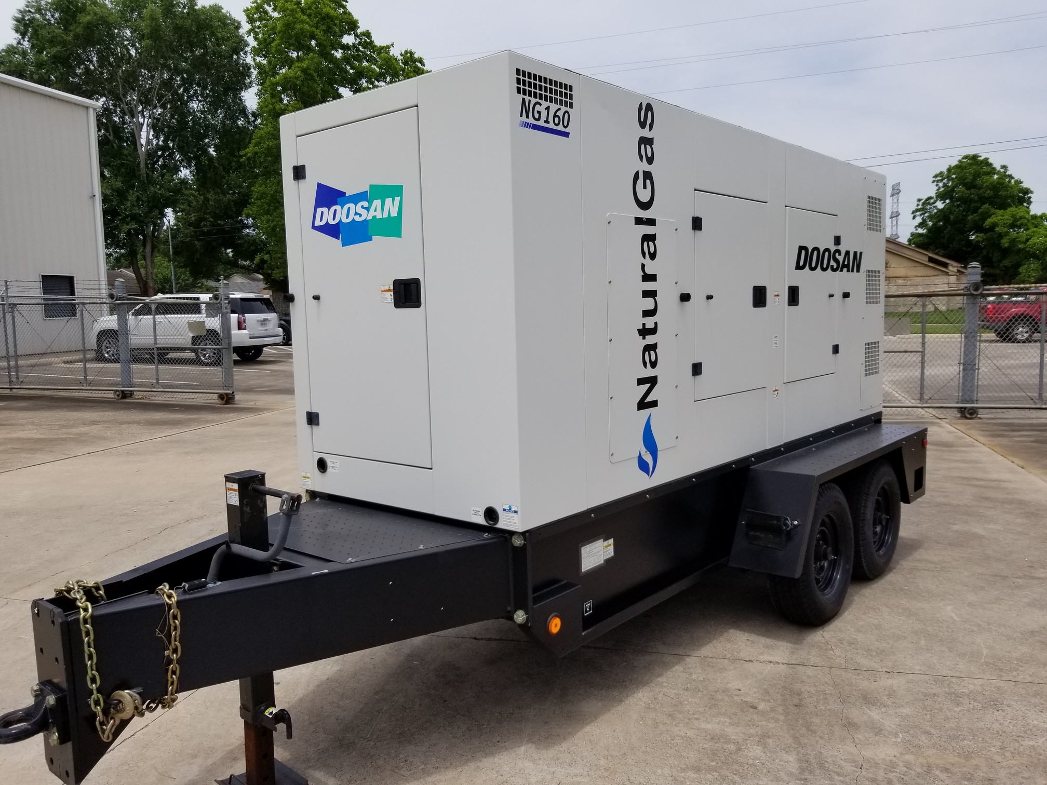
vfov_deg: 53.1
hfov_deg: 67.3
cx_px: 524
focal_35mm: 26
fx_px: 786
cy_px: 392
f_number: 1.7
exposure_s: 1/3624
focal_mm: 4.25
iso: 50
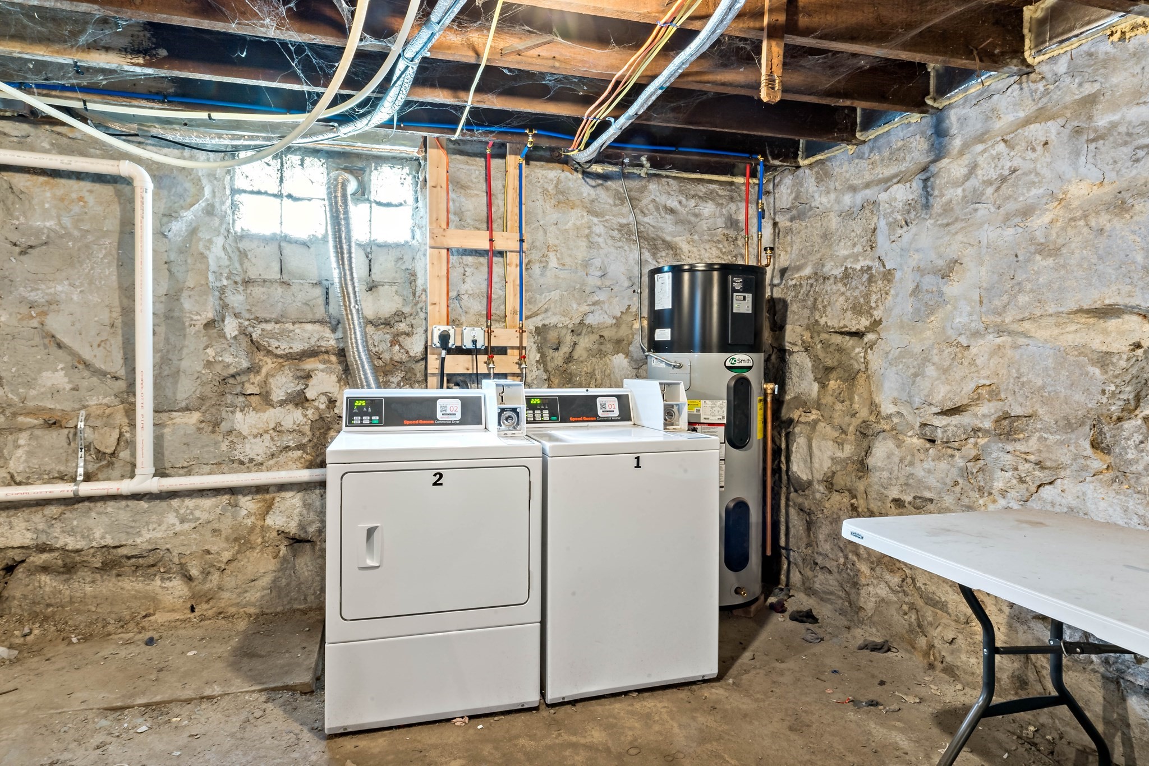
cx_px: 574
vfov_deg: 64.6
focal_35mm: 19
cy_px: 383
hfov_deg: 86.9
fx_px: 606
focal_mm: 19
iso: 400
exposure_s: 1/1.25
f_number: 22
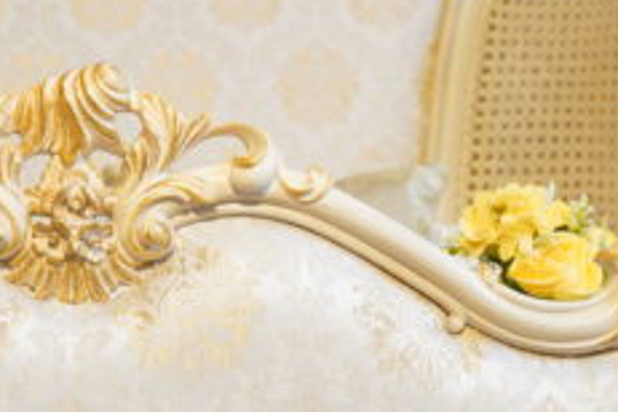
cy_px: 213
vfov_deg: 7.4
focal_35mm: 186
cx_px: 75
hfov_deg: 11.0
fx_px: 3185
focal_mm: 41.8
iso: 500
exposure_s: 1/160
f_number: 2.8
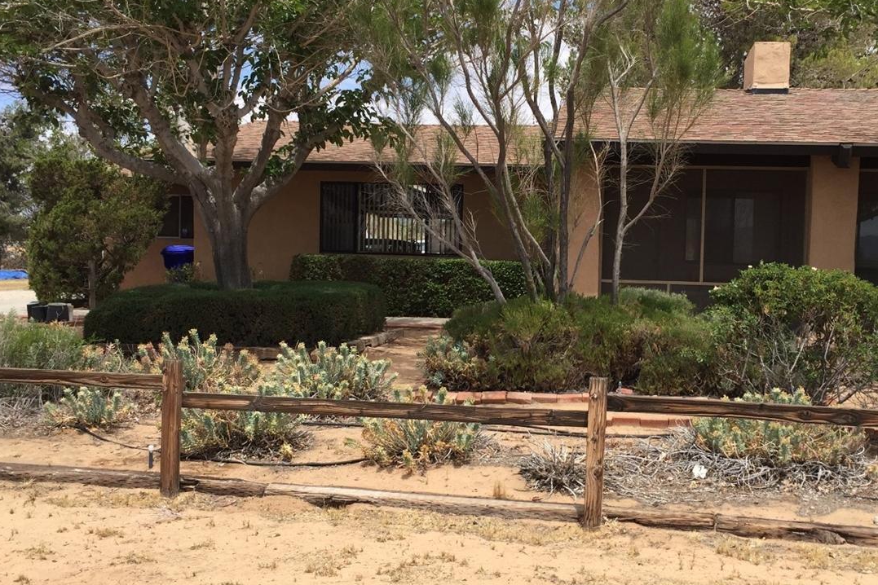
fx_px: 1024
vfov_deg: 31.9
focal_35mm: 42
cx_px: 516
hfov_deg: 46.2
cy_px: 293
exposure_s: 1/1721
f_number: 2.2
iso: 32
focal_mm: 4.15
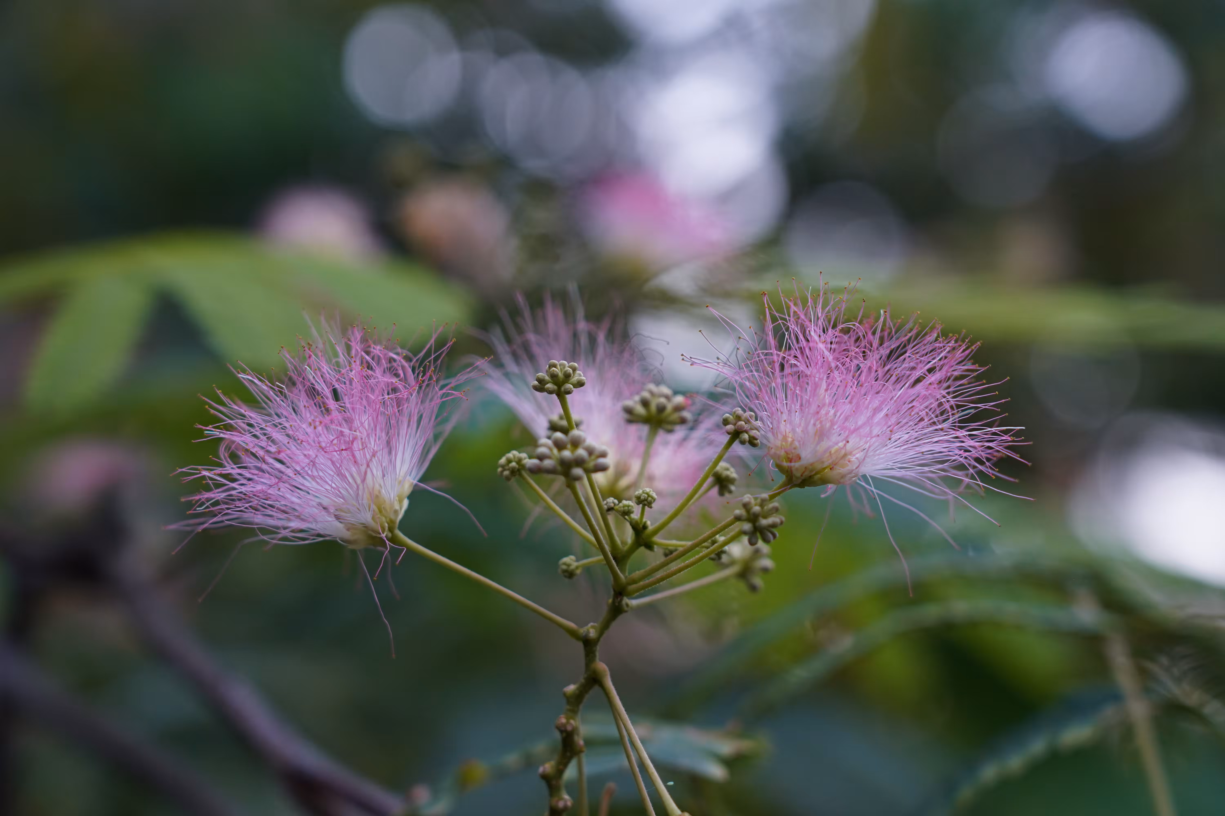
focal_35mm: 105
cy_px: 408
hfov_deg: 19.5
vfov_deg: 13.0
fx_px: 3573
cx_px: 612
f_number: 5.6
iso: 1250
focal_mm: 105
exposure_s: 1/200
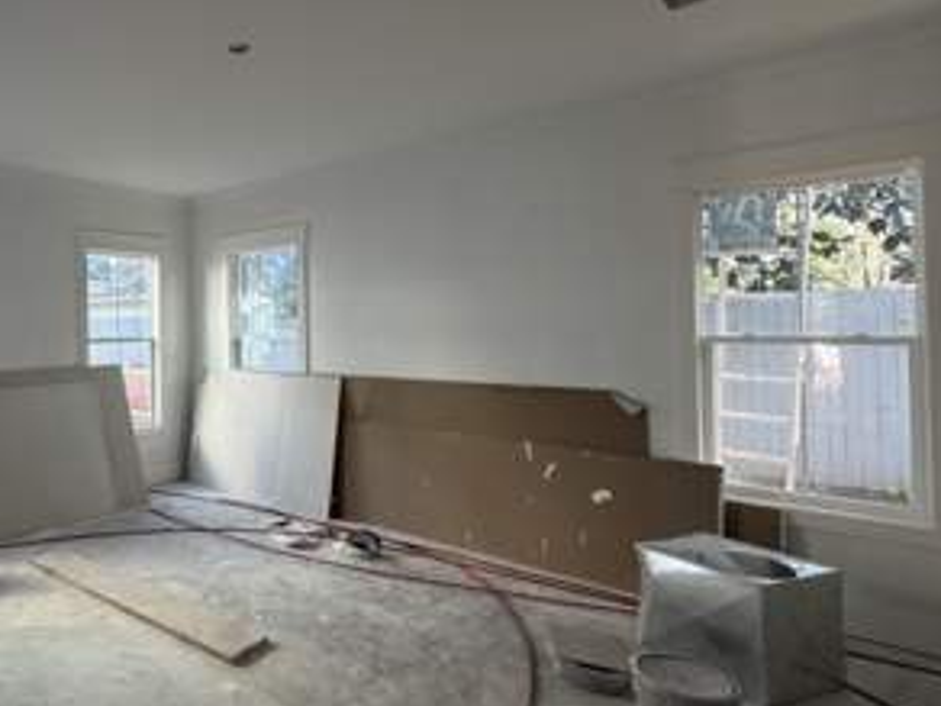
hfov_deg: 67.7
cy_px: 318
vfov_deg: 58.8
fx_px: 625
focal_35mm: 23
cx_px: 203
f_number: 2.2
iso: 320
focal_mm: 2.22
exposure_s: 1/121
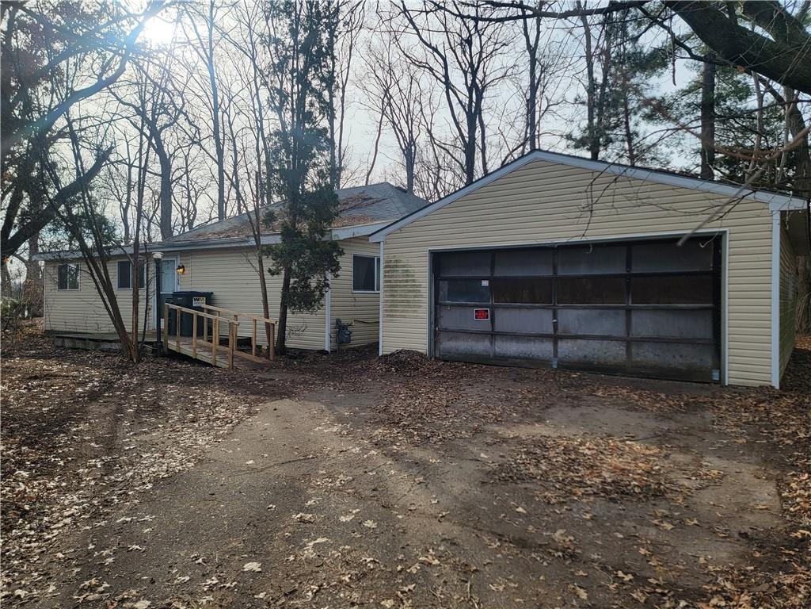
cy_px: 304
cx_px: 406
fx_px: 562
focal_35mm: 24
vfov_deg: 56.8
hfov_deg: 71.6
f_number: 1.8
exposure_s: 1/366
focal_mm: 6.7
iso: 16
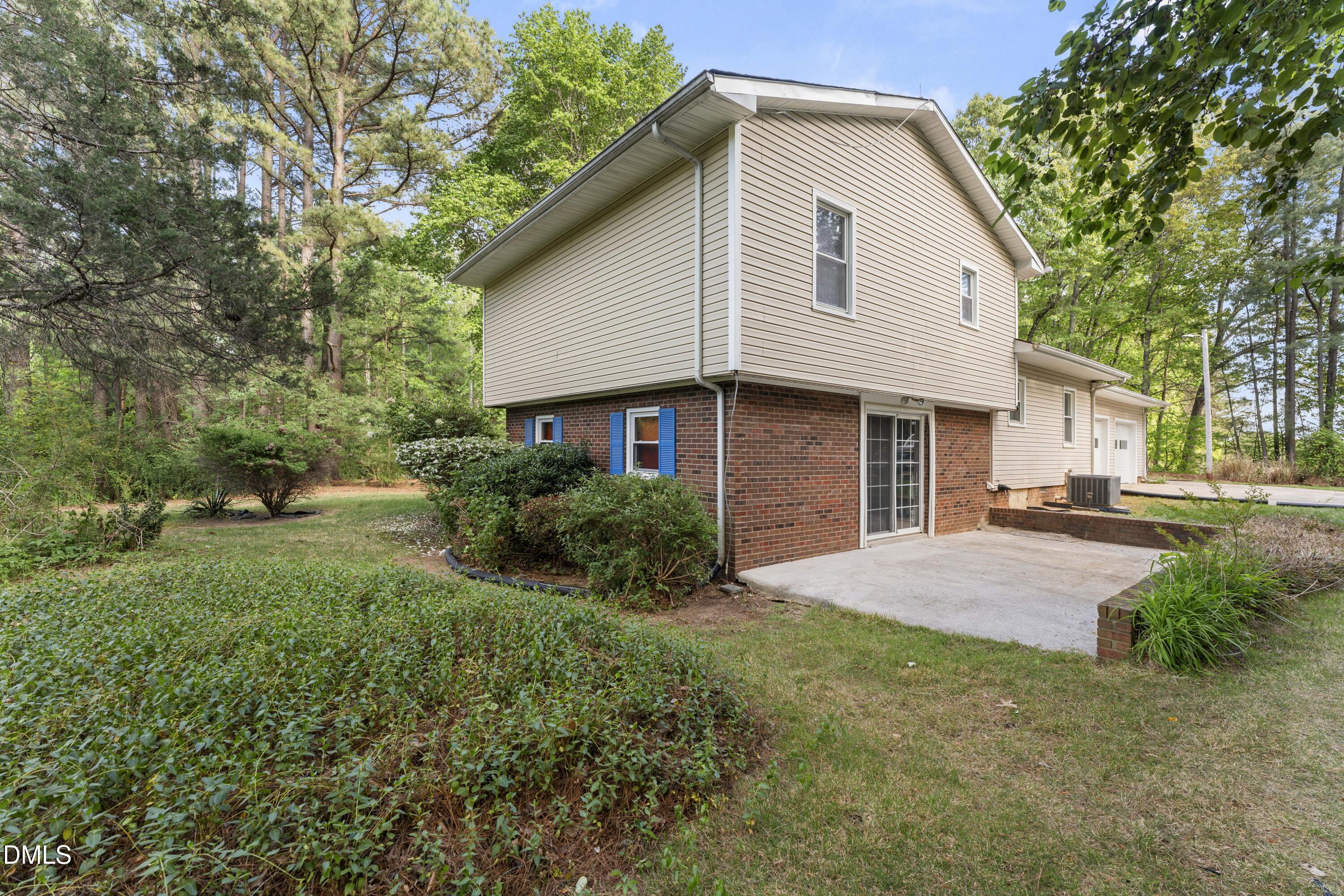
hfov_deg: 104.3
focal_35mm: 14
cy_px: 448
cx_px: 672
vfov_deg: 81.2
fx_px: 523
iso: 100
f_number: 8
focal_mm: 14
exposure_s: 1/8
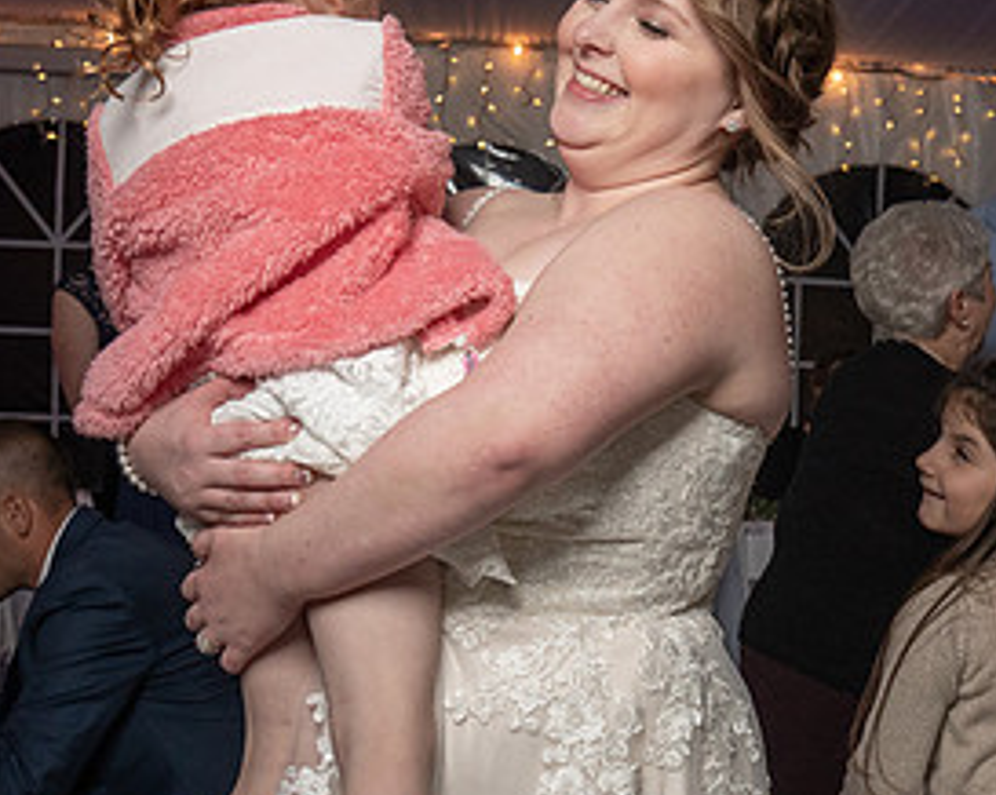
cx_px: 660
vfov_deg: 21.2
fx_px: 2121
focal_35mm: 72
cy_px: 474
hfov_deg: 26.3
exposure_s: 1/250
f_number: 5.6
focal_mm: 31
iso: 2000
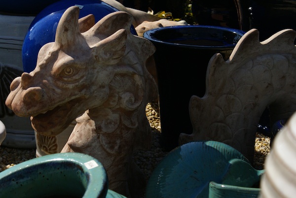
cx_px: 148
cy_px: 99
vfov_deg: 13.1
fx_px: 865
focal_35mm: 105
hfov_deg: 19.4
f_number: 9
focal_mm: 70
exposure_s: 1/1600
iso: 400
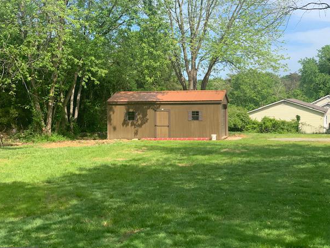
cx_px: 171
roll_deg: +0.9
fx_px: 524
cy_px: 131
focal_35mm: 55
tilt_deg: -3.0
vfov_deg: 26.6
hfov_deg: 34.9
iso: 16
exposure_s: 1/578
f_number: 2.4
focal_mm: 6
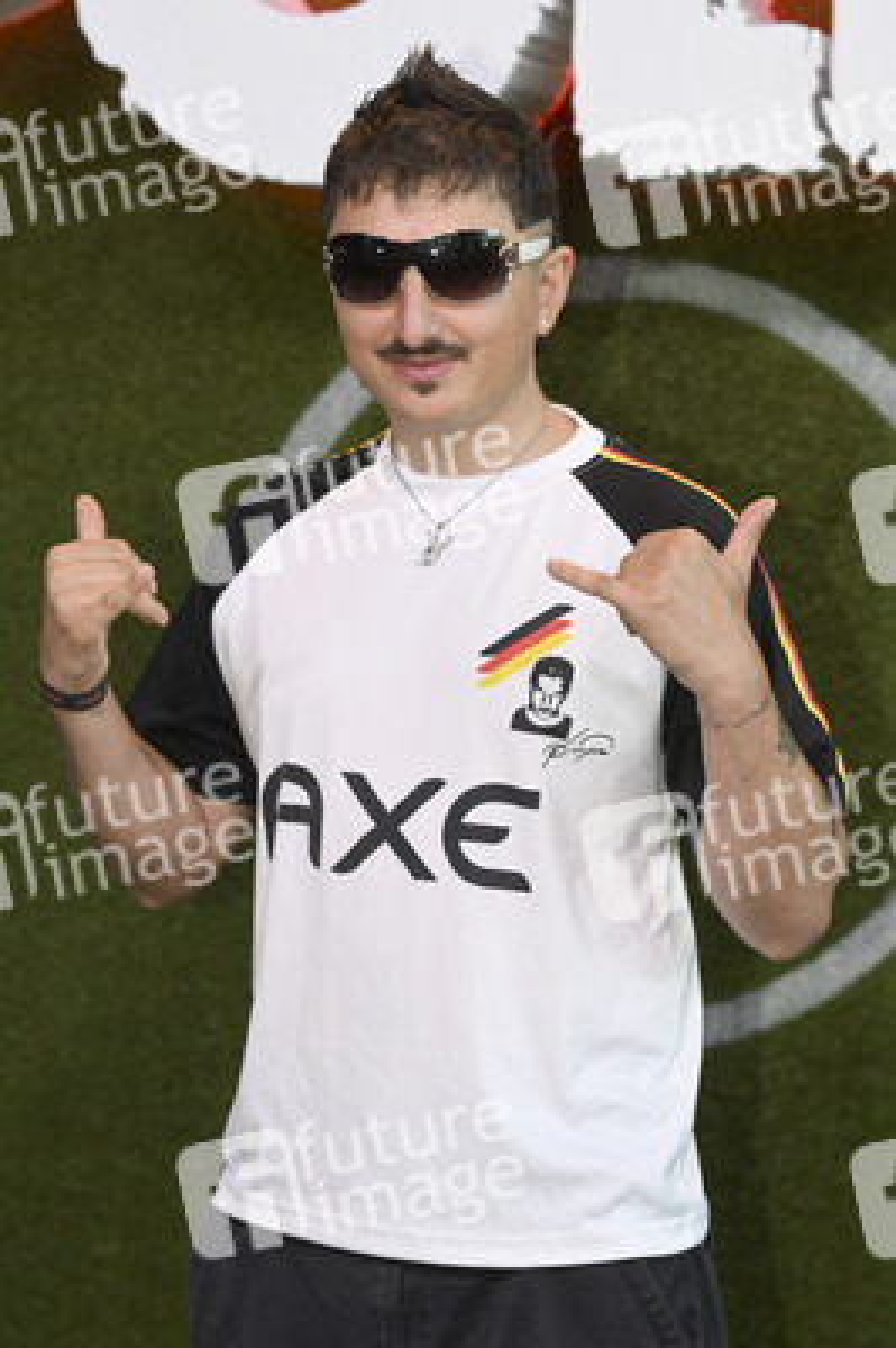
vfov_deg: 26.3
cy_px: 674
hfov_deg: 17.7
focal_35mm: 77
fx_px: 2879
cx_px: 448
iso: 800
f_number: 4.5
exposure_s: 1/250
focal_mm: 77
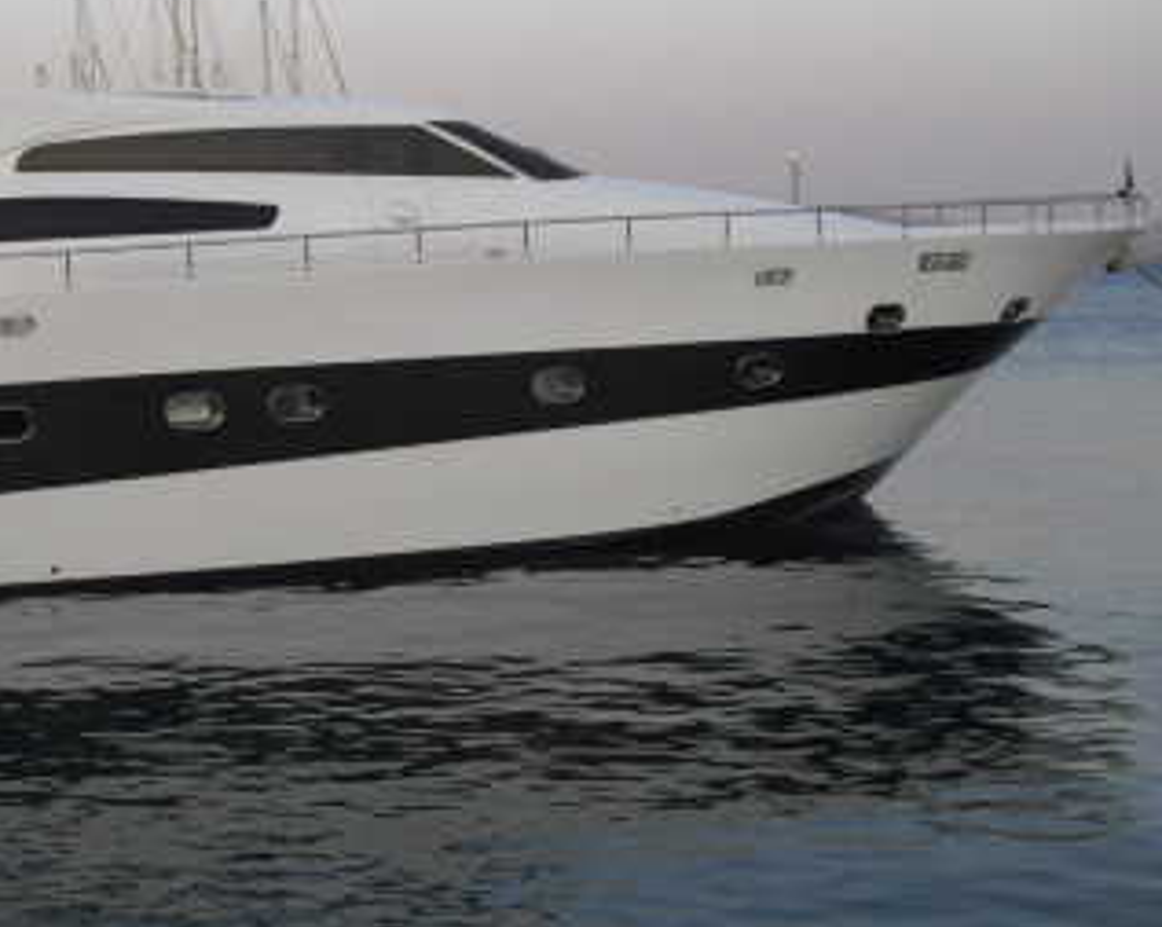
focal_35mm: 71
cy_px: 440
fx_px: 2439
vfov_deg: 21.5
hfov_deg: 25.4
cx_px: -7
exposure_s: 1/60
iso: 100
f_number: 7.8
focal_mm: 6.3
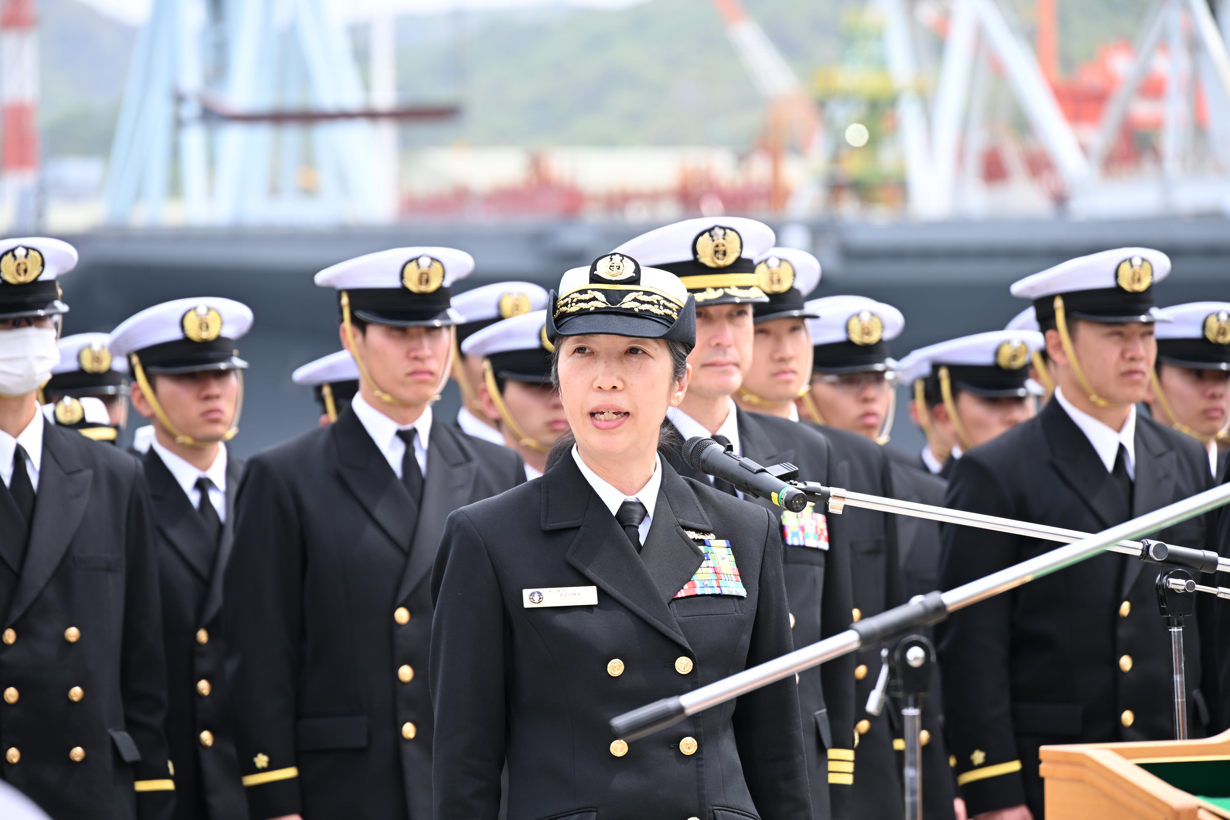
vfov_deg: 7.2
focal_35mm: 190
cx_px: 615
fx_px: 6491
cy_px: 410
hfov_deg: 10.8
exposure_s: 1/125
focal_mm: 190
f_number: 6.3
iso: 100
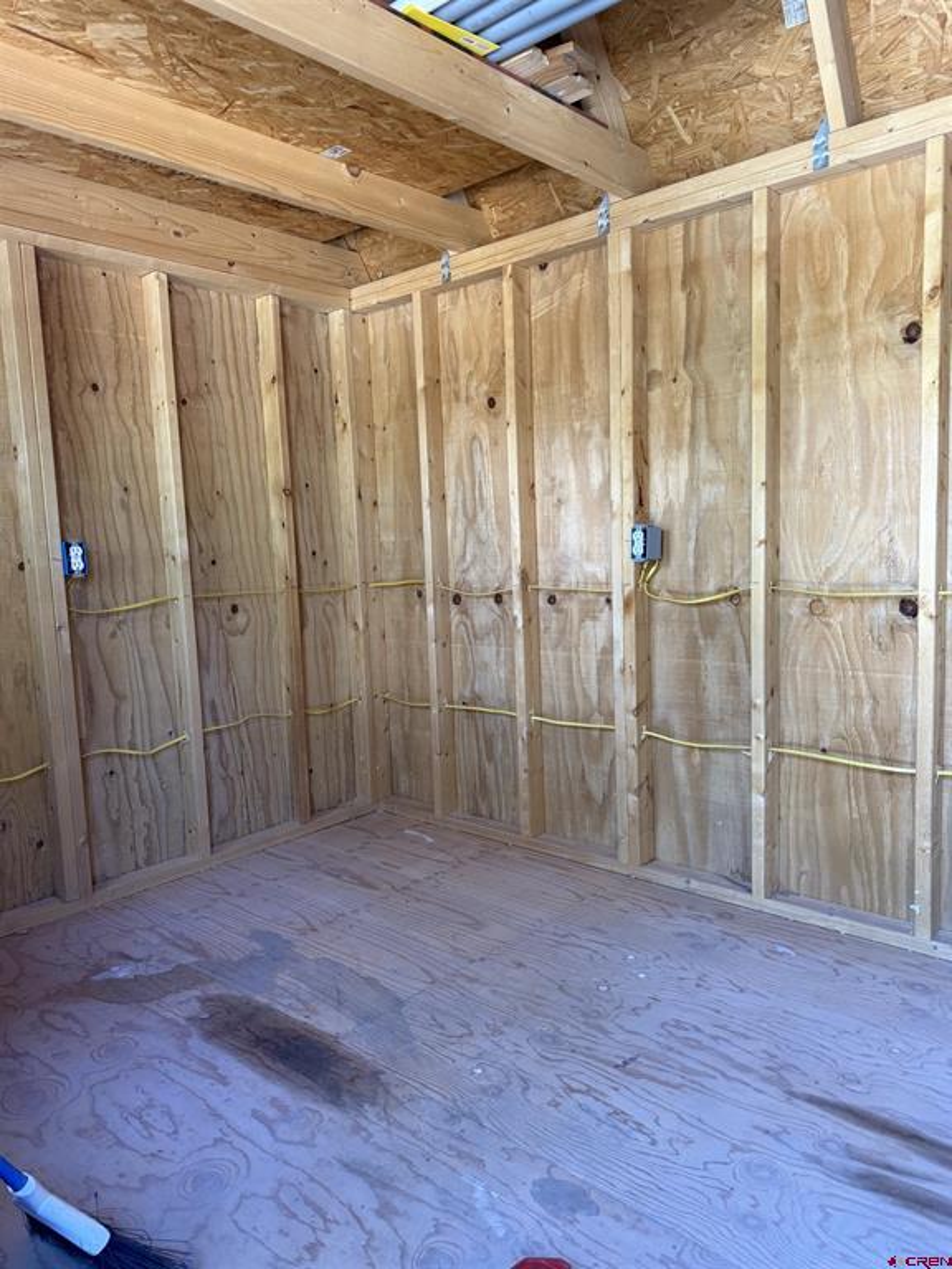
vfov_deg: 71.6
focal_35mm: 24
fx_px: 880
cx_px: 476
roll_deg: +2.4
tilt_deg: -6.7
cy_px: 634
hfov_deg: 56.8
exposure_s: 1/111
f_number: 1.78
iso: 200
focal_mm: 6.76
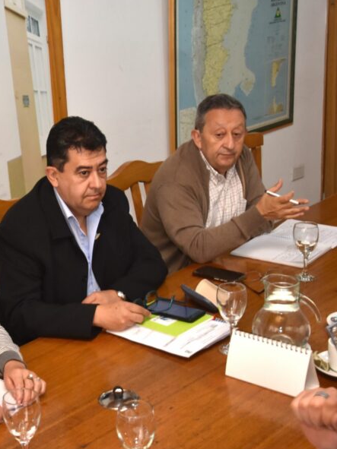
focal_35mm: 70
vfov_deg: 27.8
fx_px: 909
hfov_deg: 20.8
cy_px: 228
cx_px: 81
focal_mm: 28
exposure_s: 1/125
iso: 720
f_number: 4
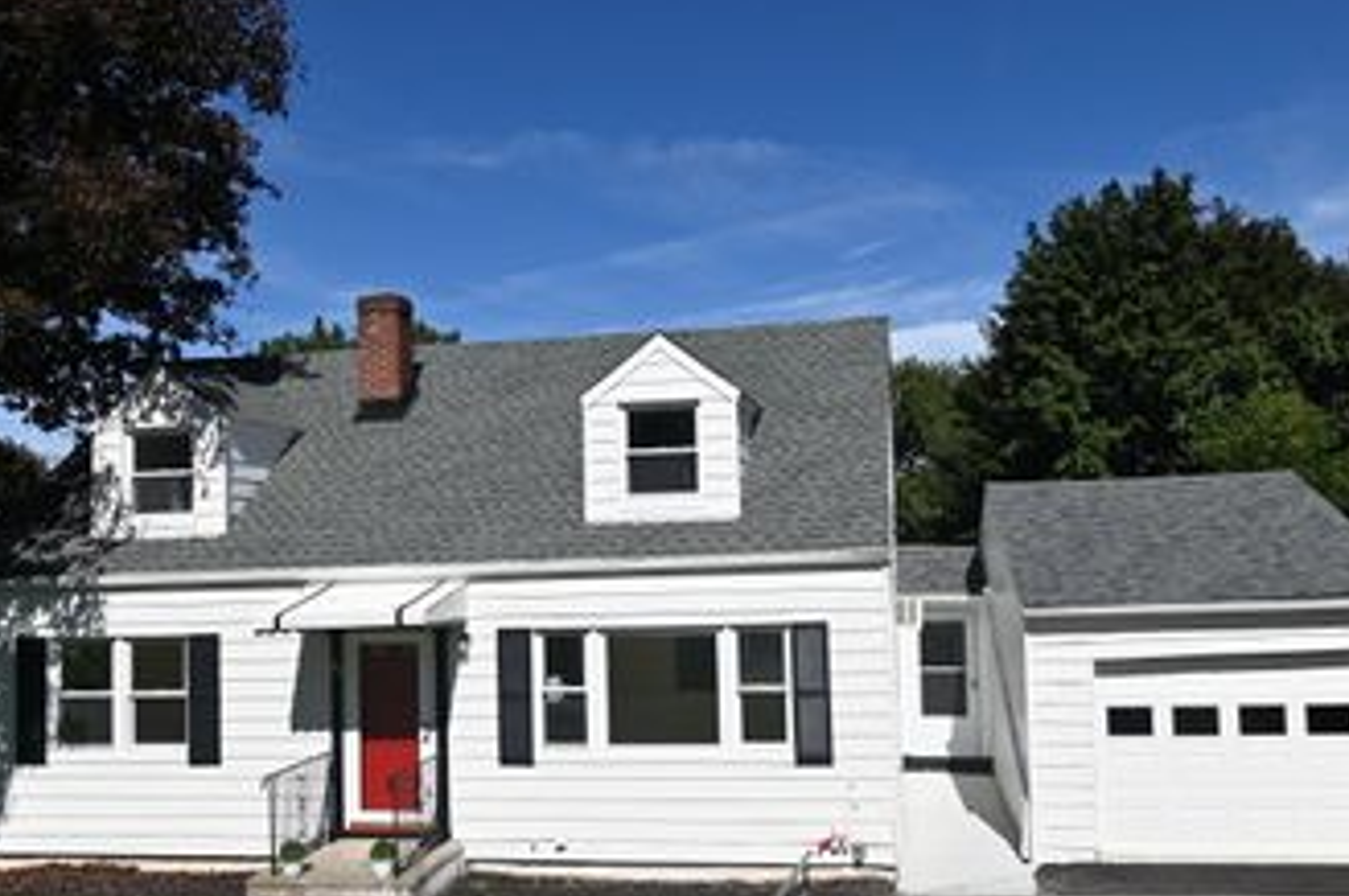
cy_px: 499
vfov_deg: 44.8
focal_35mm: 29
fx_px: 1086
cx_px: 740
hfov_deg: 63.6
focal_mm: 13
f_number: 8
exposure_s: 1/500
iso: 100
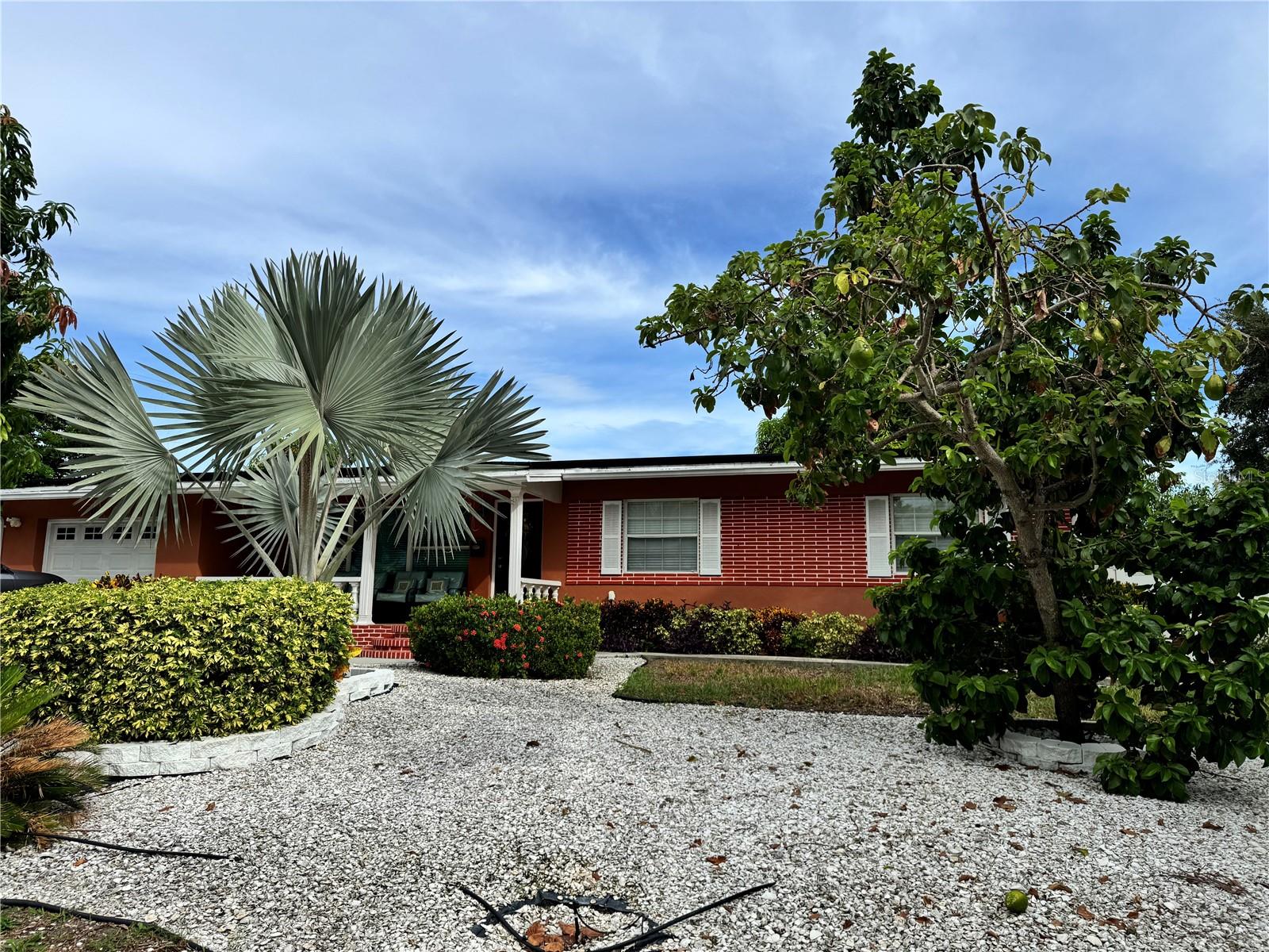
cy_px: 476
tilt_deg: +8.8
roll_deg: -0.8
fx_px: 880
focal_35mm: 24
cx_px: 634
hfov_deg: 71.6
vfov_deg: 56.8
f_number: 1.78
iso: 80
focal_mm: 6.76
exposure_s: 1/4310
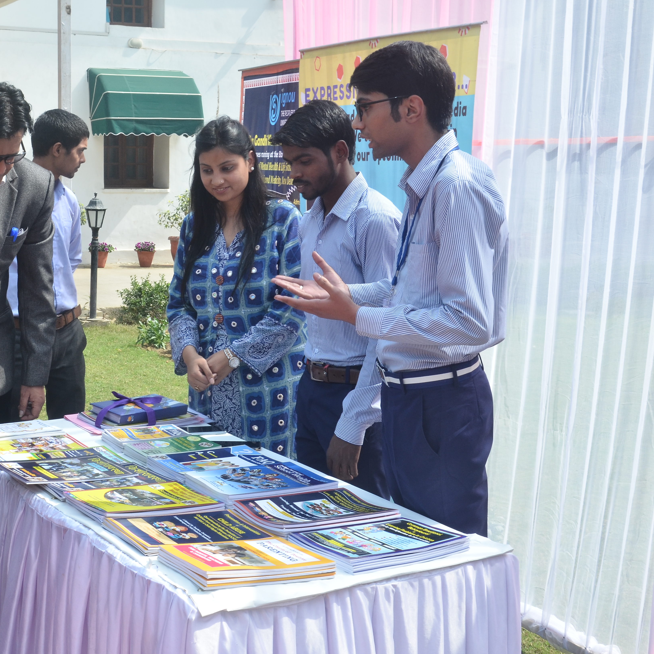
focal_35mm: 50
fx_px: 1069
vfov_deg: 34.0
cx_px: 172
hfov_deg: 33.4
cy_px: 327
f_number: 14
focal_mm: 26
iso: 400
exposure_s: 1/125
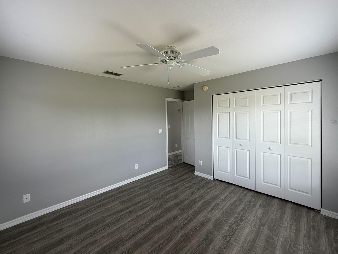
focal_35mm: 15
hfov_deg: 98.2
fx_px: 146
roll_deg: +1.6
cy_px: 121
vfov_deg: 81.7
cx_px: 171
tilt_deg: -1.8
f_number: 2.2
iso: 125
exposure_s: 1/121
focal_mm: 2.22
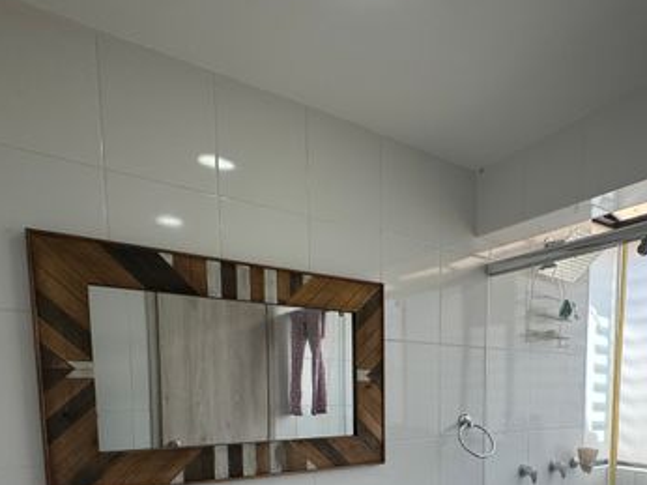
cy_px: 438
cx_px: 465
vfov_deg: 46.2
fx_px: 504
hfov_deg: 62.5
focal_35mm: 27
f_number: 2.2
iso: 40
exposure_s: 1/180
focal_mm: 2.22
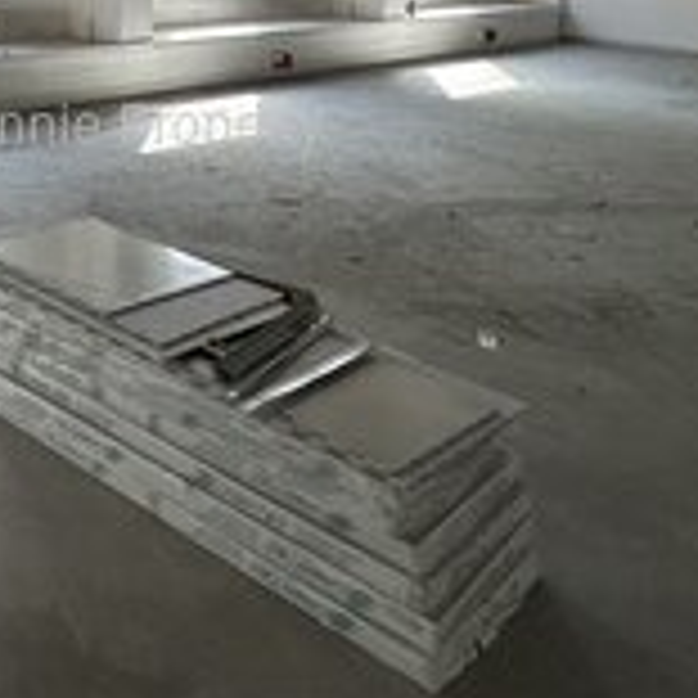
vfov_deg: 34.9
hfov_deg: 31.2
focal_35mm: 40
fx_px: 913
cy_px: -101
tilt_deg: +0.5
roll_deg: -1.3
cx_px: -234
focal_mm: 2.22
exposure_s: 1/100
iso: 100
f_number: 2.2
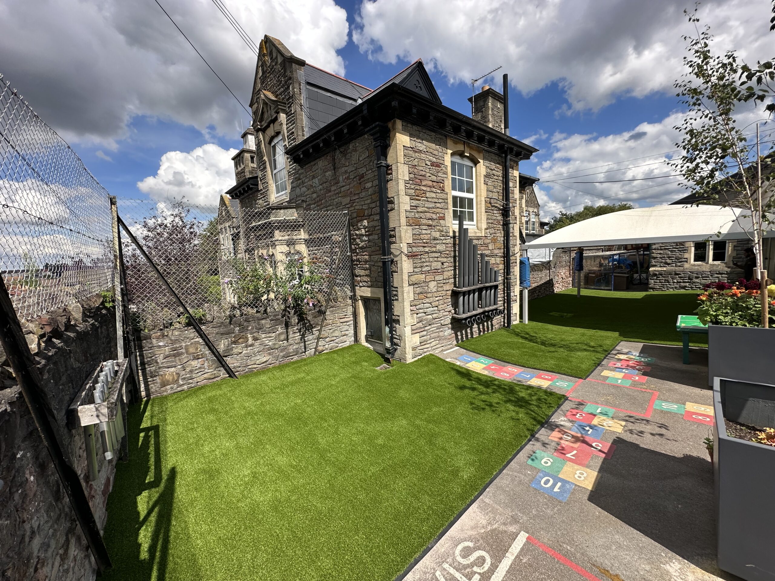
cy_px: 290
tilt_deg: -6.4
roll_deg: +2.6
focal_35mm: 14
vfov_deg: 85.7
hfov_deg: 102.1
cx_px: 388
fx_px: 313
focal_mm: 2.22
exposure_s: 1/1689
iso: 40
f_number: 2.2
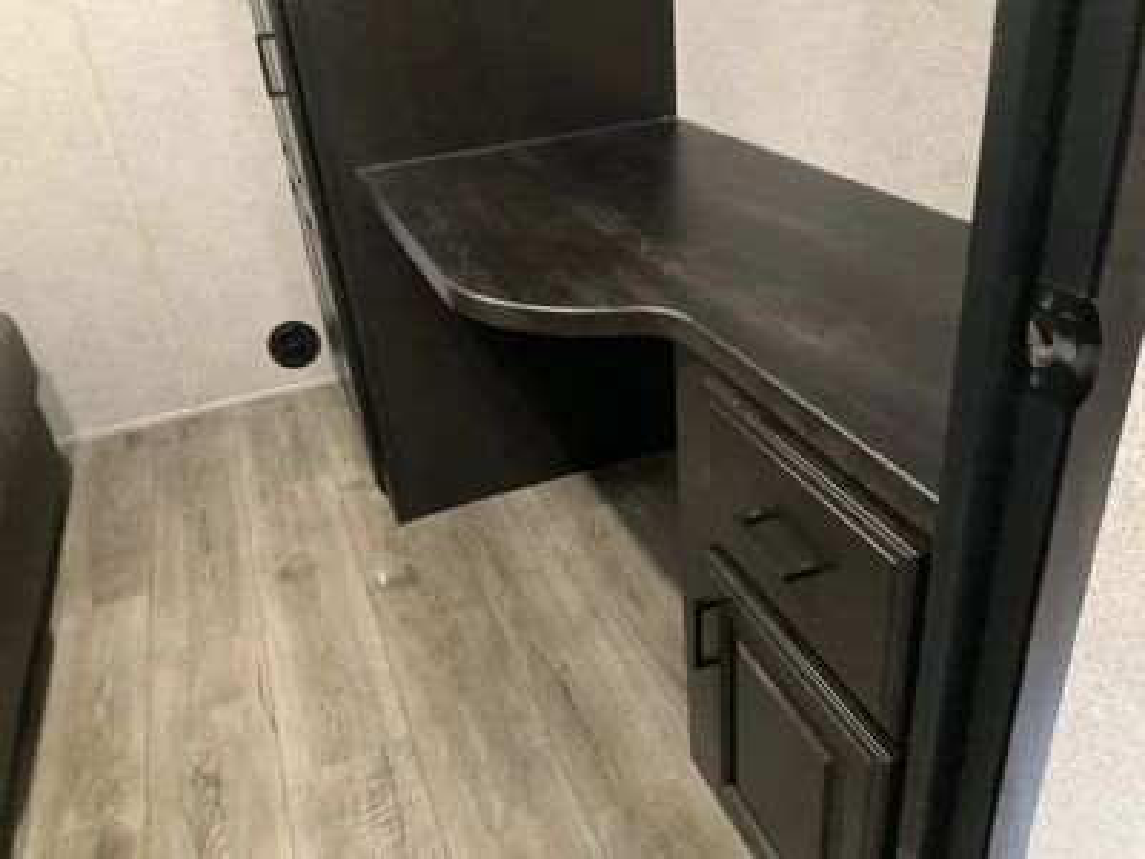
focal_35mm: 29
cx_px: 572
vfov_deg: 48.2
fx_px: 959
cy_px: 430
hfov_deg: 61.7
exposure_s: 1/24
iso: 640
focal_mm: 3
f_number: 1.8
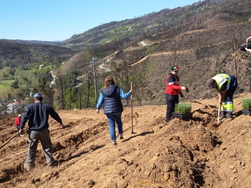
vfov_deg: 34.3
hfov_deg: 44.8
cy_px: 94
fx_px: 305
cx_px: 126
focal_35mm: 42
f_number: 1.7
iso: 50
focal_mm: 5.24
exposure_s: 1/350
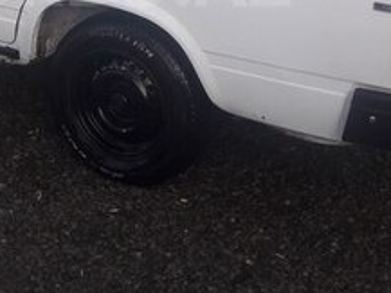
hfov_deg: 22.8
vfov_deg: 16.9
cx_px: 106
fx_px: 961
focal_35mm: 85
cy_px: -21
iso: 40
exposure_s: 1/119
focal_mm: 3.7
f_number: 1.9
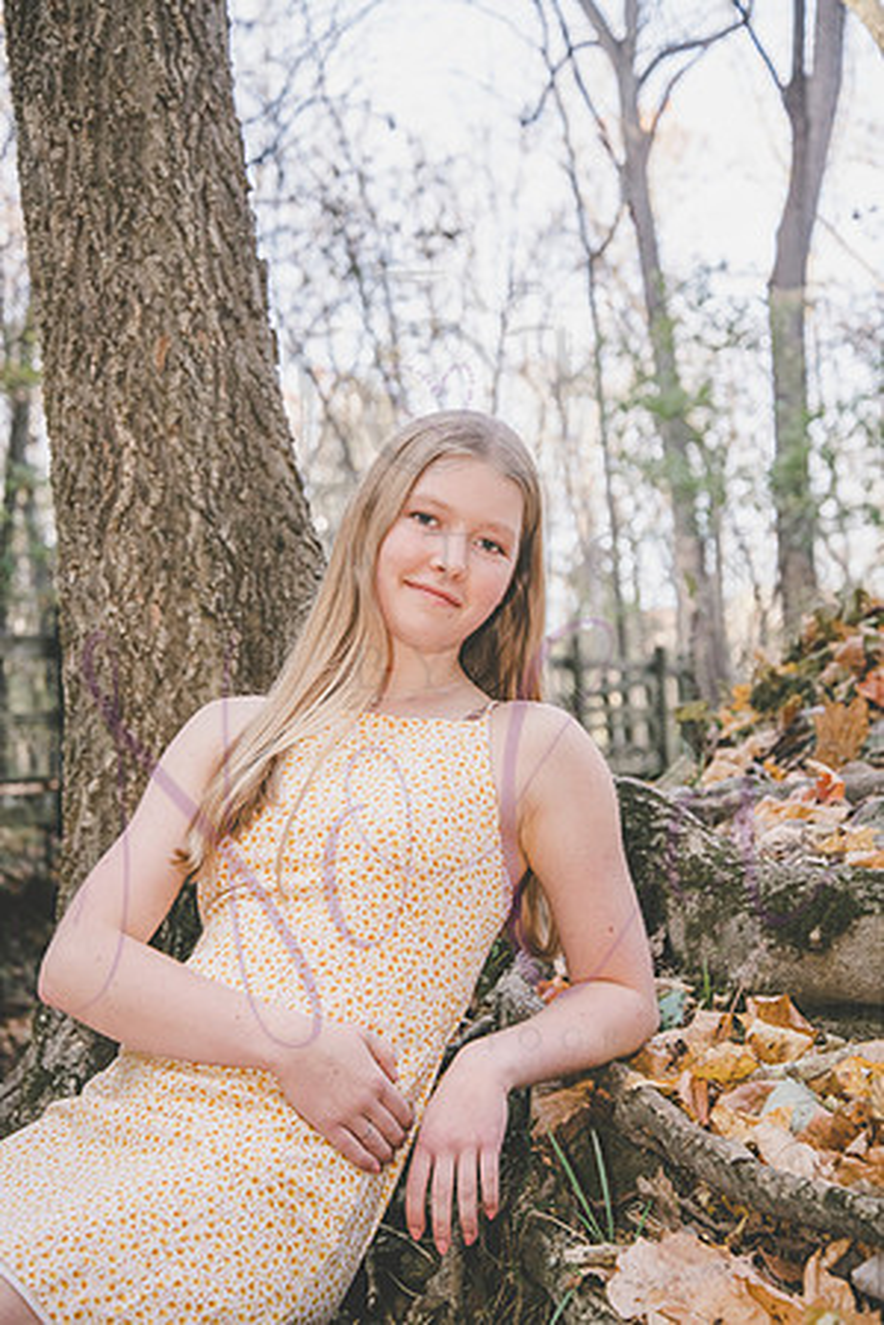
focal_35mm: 62
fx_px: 2283
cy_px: 662
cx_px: 442
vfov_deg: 32.4
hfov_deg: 21.9
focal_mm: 62
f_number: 5.6
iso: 800
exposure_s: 1/320
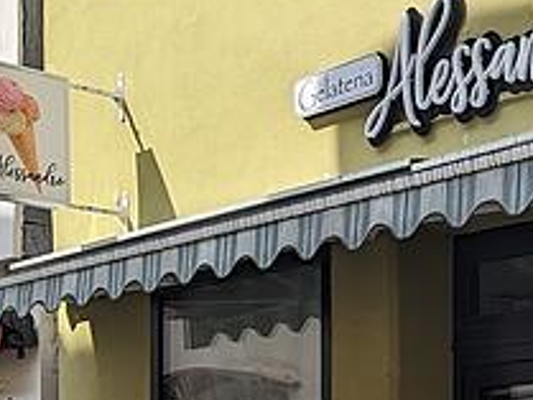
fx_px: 1417
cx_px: 625
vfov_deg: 15.5
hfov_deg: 20.1
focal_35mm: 92
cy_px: 489
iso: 48
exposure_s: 1/2762
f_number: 1.85
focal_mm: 6.81
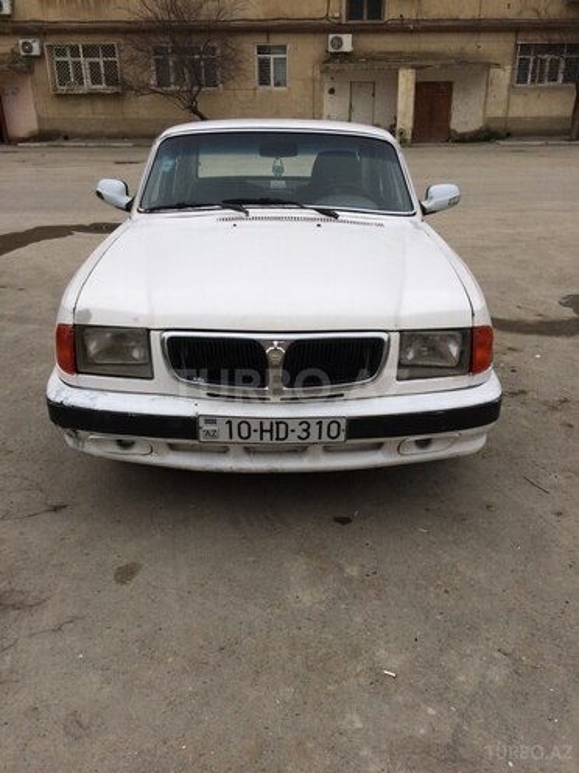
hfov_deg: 48.2
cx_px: 290
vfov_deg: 61.7
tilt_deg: -24.8
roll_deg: +0.3
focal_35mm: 29
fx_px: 647
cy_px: 386
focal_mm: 4.15
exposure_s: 1/1172
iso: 32
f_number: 2.2
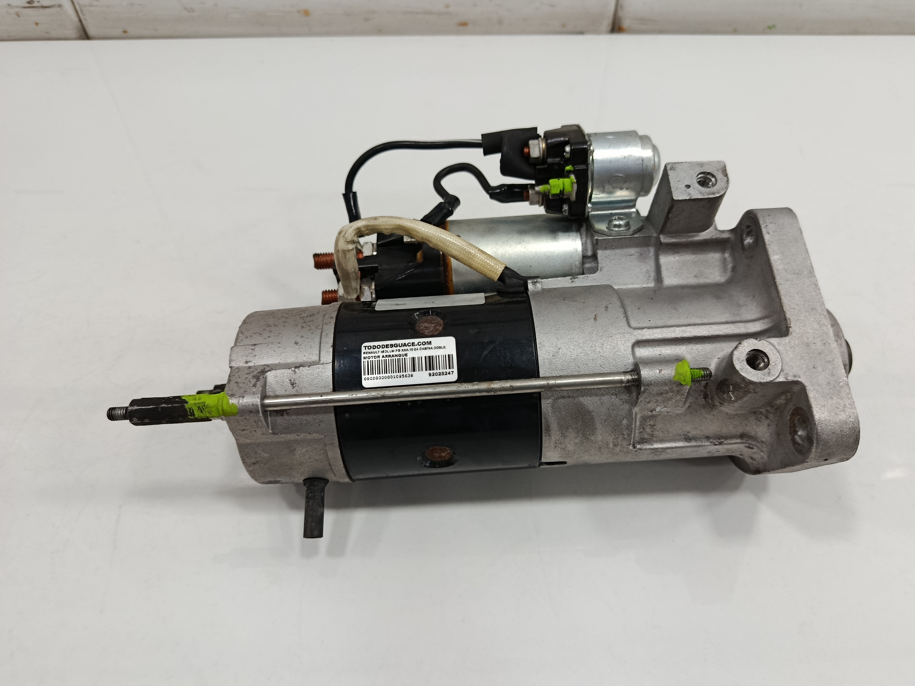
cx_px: 473
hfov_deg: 69.4
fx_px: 661
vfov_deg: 54.9
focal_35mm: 25
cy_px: 343
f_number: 1.7
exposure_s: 1/100
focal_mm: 5.24
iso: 915
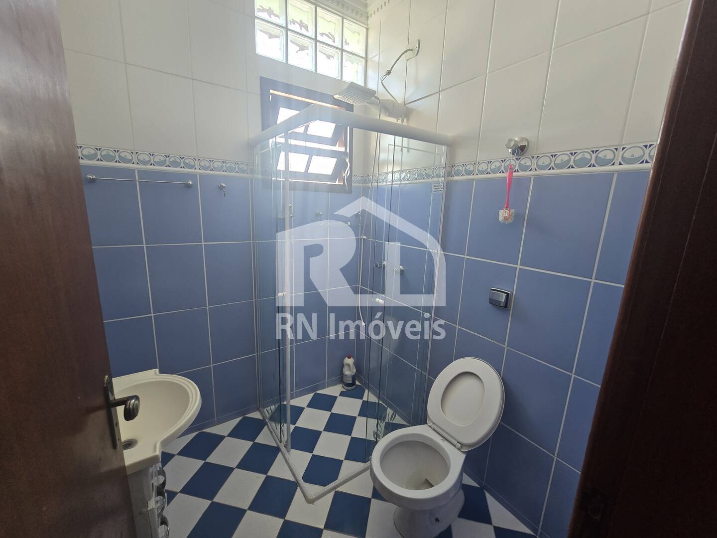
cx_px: 358
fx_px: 269
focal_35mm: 13
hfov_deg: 106.2
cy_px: 269
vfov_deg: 89.9
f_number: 2.2
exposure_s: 1/60
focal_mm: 2.2
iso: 200
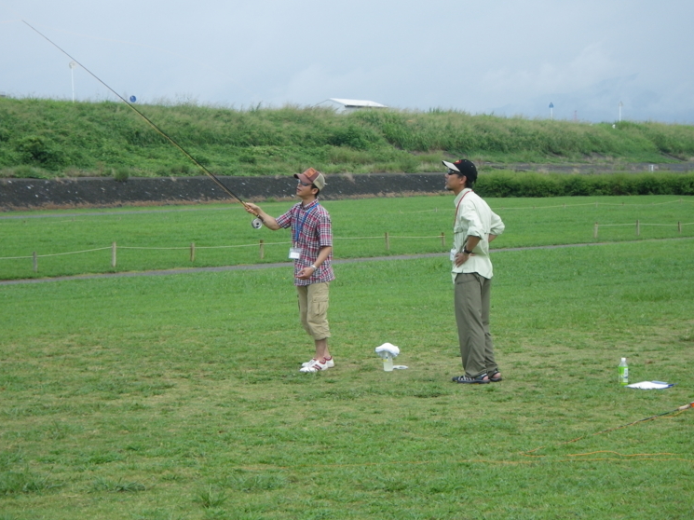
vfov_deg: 14.6
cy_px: 259
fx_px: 2024
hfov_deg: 19.5
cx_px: 352
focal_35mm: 101
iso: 80
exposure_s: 1/320
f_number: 5
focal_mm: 16.7
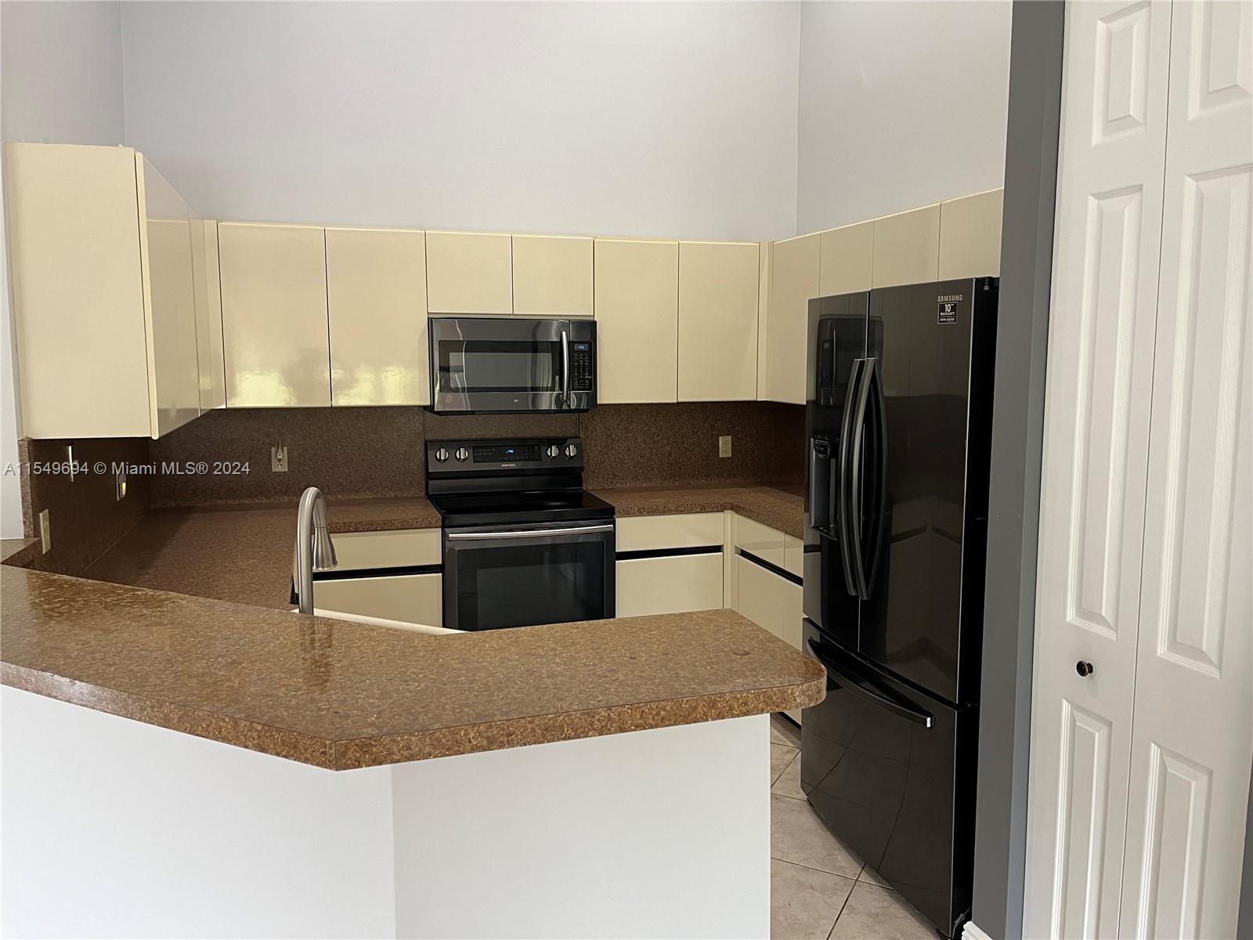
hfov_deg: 67.3
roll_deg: +0.0
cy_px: 470
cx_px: 626
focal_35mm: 26
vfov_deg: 53.1
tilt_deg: -6.6
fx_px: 941
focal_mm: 5.1
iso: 200
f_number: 1.6
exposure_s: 1/60
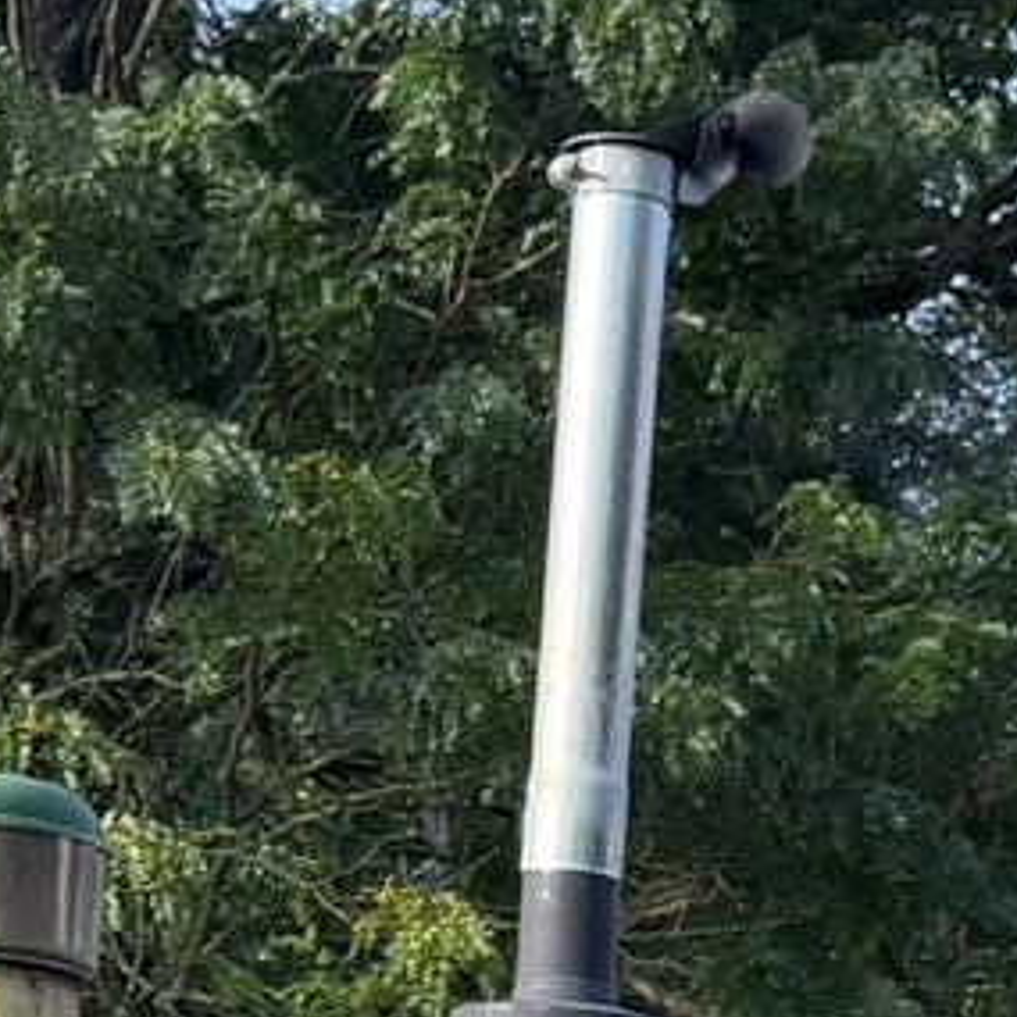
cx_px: 721
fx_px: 4953
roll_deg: -1.3
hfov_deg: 11.7
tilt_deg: -3.0
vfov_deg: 10.5
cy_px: 2209
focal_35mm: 149
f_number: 1.78
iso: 100
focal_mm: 6.76
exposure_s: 1/1018
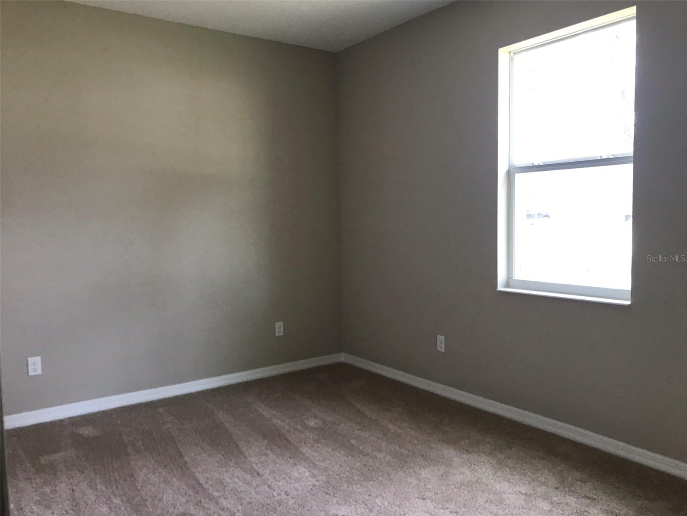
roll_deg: +1.9
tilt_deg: -3.8
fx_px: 556
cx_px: 344
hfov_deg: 63.4
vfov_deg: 49.7
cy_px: 258
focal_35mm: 28
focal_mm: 3.99
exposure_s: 1/17
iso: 40
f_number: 1.8
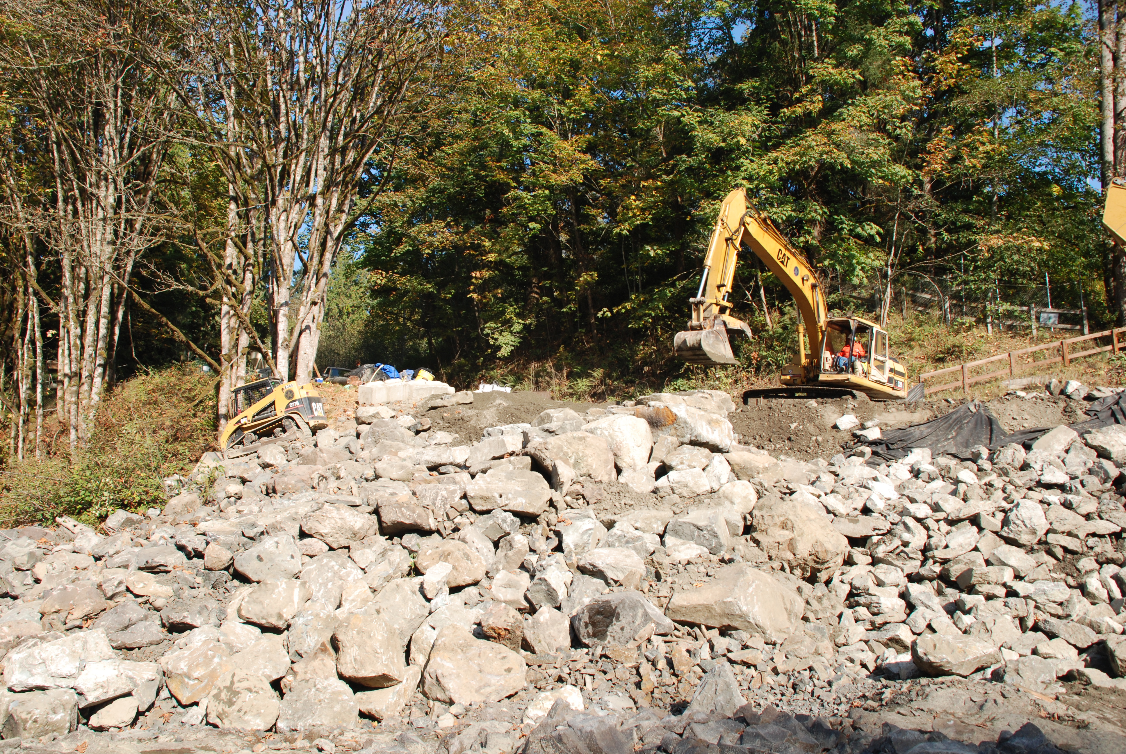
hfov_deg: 61.9
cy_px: 377
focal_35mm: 30
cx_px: 563
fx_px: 939
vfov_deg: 43.7
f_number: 7.1
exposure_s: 1/200
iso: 200
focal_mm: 20
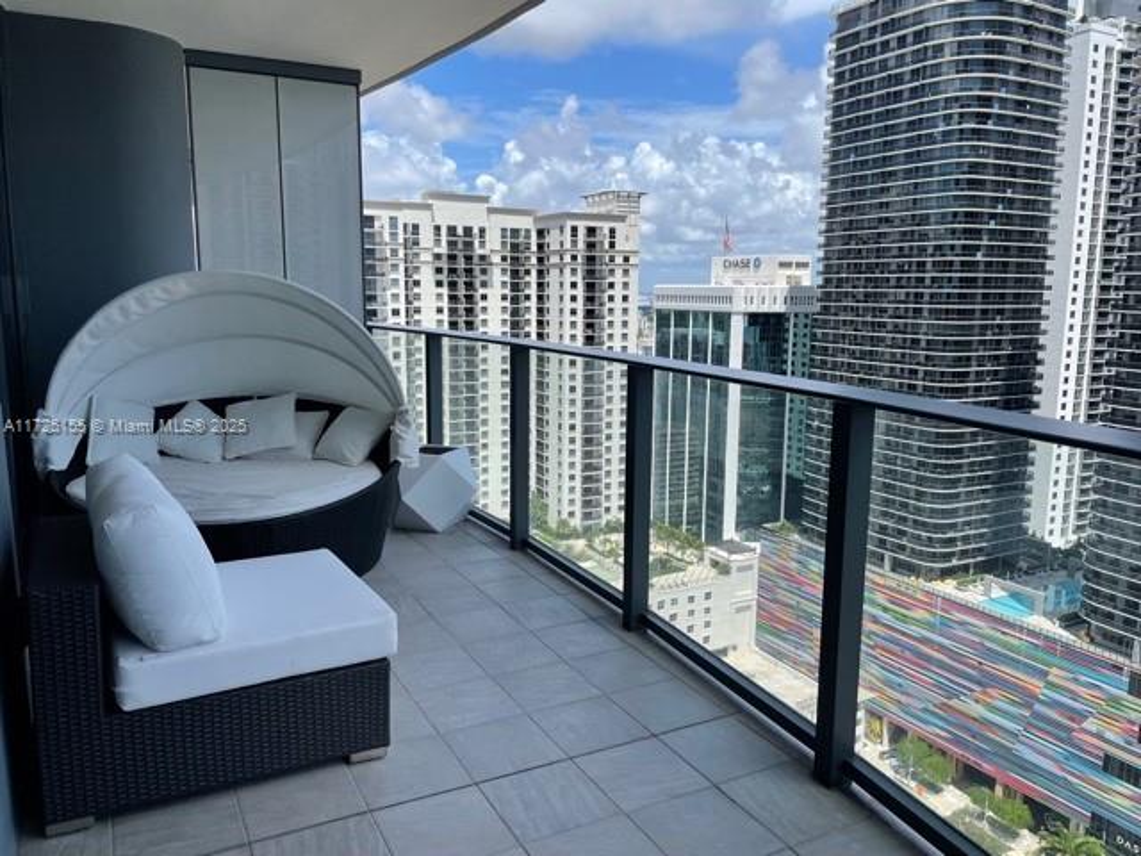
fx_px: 857
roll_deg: -0.6
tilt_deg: -9.8
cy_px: 428
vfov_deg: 53.1
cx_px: 570
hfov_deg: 67.3
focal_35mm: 26
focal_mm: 4.2
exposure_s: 1/2747
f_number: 1.6
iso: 32
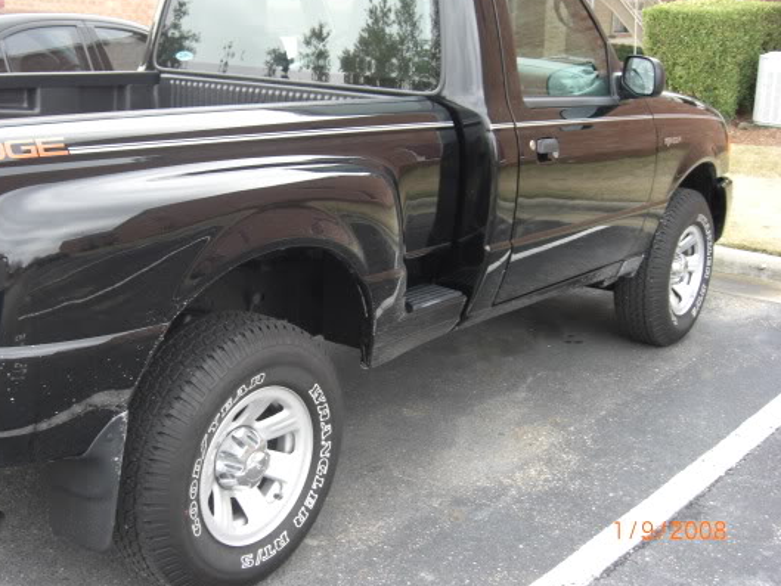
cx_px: 312
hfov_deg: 41.0
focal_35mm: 46
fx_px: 1038
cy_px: 249
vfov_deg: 31.5
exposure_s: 1/60
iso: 80
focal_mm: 7.9
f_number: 2.8
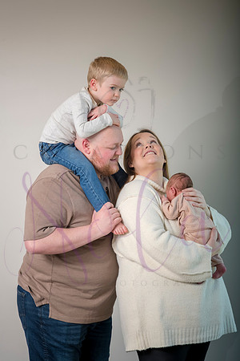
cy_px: 180
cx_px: 120
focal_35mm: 85
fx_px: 850
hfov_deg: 16.1
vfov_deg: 23.9
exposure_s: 1/250
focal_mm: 85
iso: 500
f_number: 8
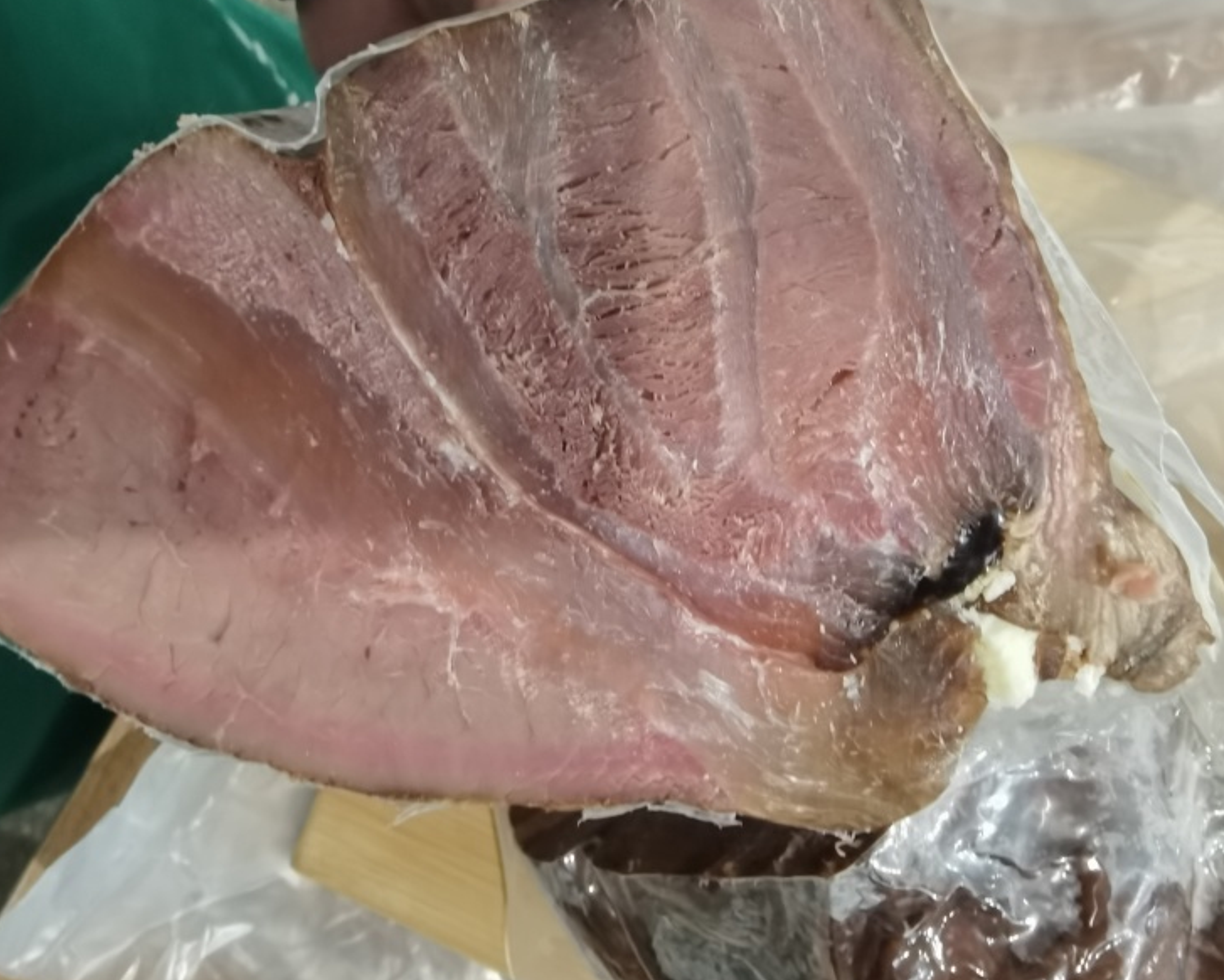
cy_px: 480
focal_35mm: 29
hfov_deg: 60.4
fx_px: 1051
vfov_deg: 50.0
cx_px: 611
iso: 640
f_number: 2.2
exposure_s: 1/16.7
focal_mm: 2.26
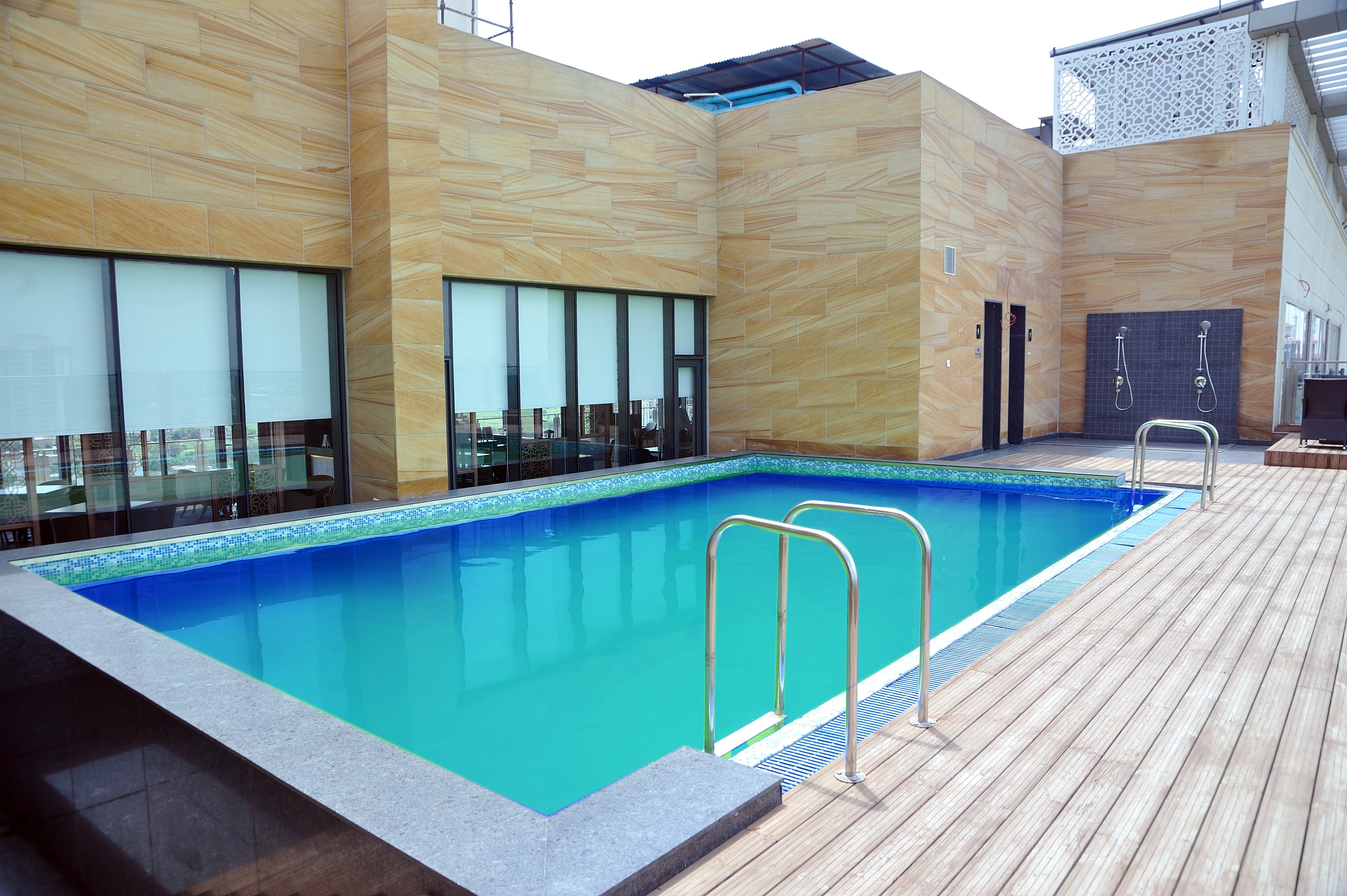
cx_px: 674
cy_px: 448
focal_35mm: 24
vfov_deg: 53.1
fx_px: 897
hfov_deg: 73.8
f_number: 7.1
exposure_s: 1/125
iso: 200
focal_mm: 24
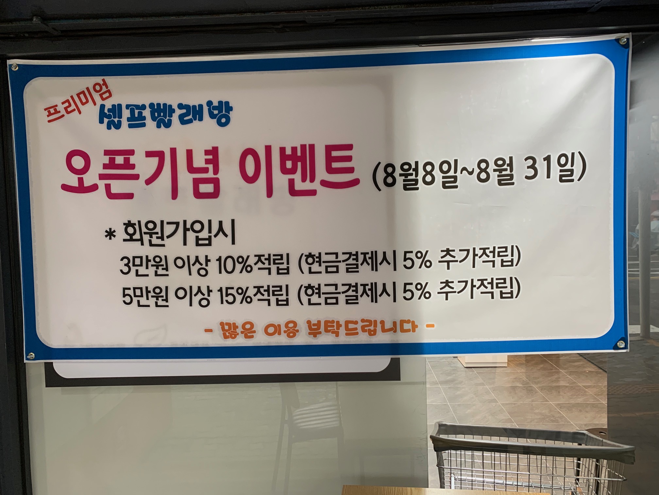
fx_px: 495
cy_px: 248
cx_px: 330
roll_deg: +1.0
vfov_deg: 53.1
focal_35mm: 26
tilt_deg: -2.0
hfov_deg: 67.3
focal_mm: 4.25
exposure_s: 1/60
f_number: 1.8
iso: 80
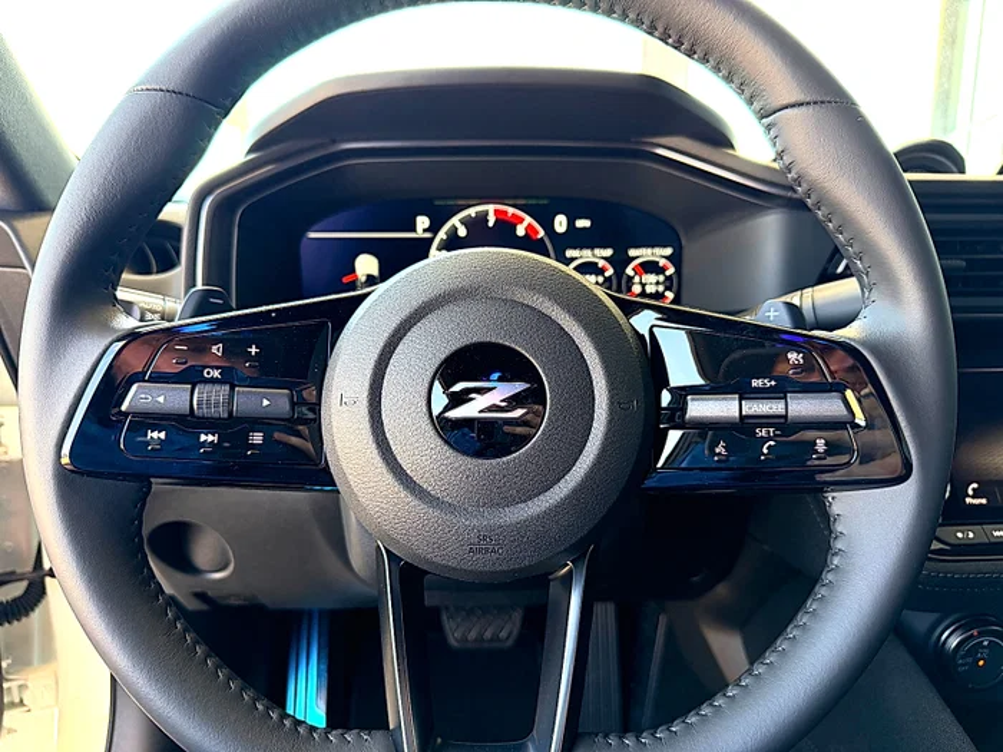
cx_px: 502
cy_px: 376
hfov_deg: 71.6
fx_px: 695
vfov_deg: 56.8
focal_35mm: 24
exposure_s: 1/164
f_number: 1.78
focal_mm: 6.76
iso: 200
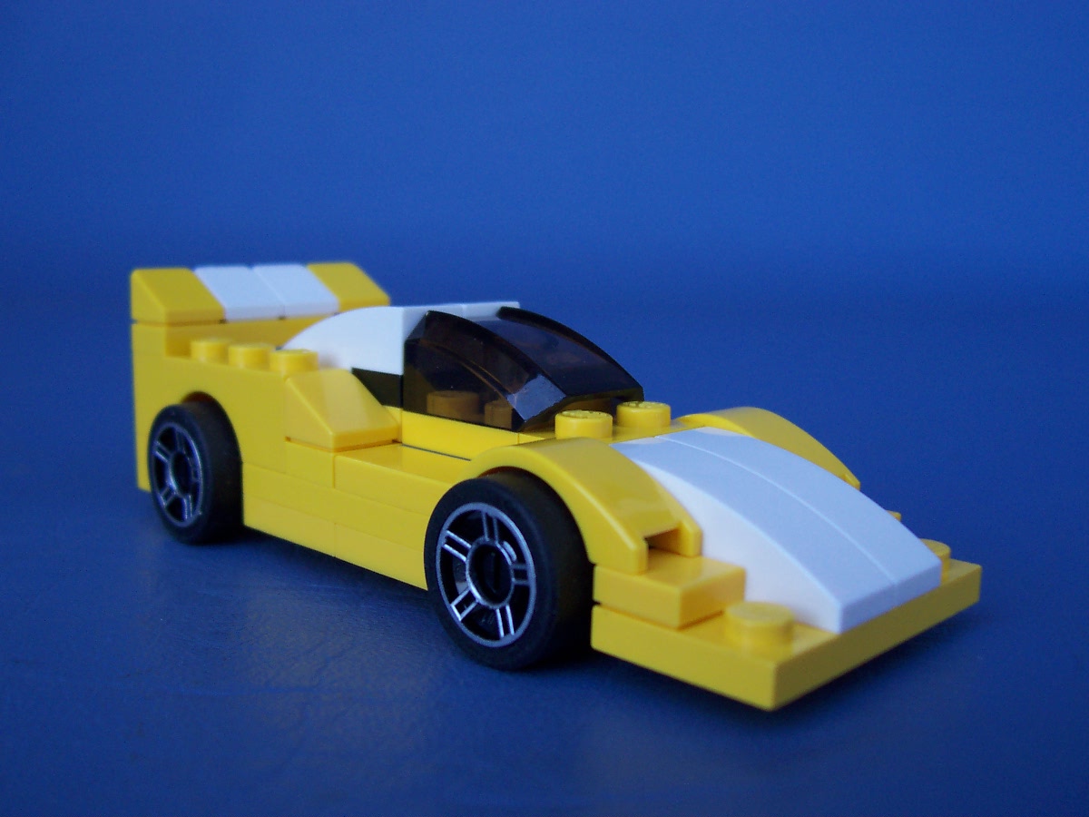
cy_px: 408
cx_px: 544
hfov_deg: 50.1
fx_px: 1164
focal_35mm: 37
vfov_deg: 38.7
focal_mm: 5.6
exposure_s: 1/350
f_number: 2.8
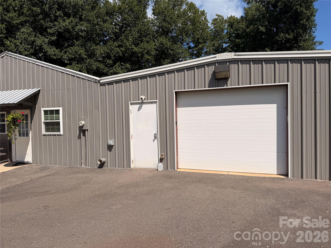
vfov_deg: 56.8
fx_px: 229
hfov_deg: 71.6
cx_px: 166
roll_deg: +1.3
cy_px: 124
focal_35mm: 24
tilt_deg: -1.6
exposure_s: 1/8130
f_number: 1.78
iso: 80
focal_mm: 6.76
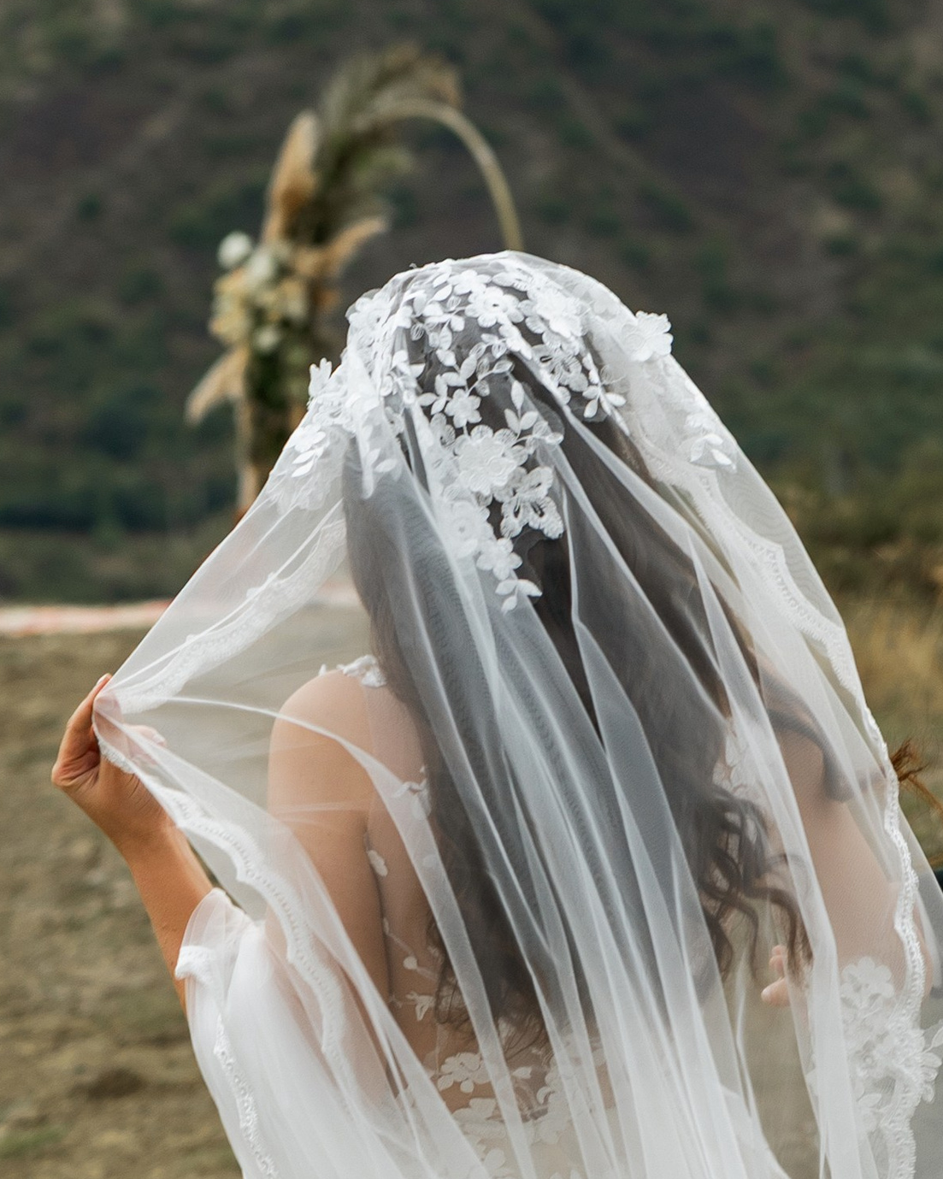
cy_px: 335
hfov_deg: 7.9
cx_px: 835
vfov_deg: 9.8
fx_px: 6838
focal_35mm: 196
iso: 100
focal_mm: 75
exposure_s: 1/250
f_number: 4
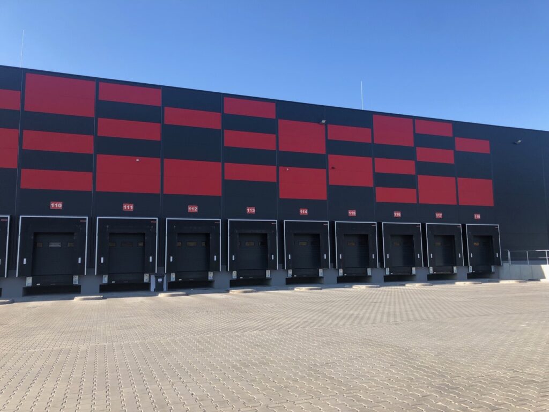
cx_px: 274
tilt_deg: +6.3
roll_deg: +0.7
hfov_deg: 63.4
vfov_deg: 49.7
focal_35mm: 28
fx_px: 444
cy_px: 206
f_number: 1.8
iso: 20
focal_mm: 4
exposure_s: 1/800
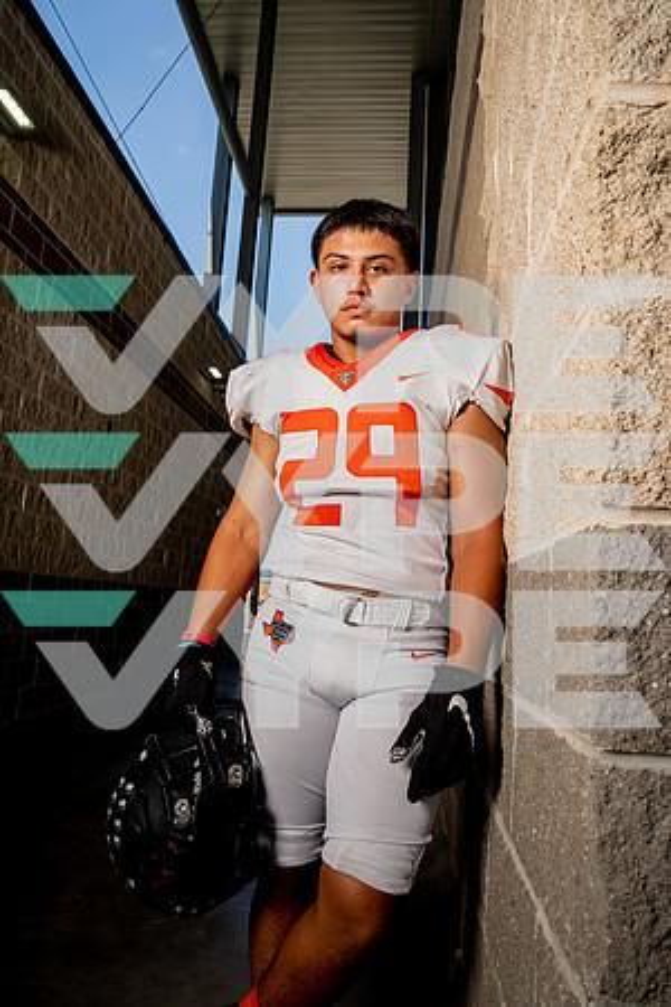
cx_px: 336
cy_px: 504
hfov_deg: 51.3
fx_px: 699
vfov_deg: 71.5
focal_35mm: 25
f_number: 6.3
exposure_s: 1/250
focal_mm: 25
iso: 80
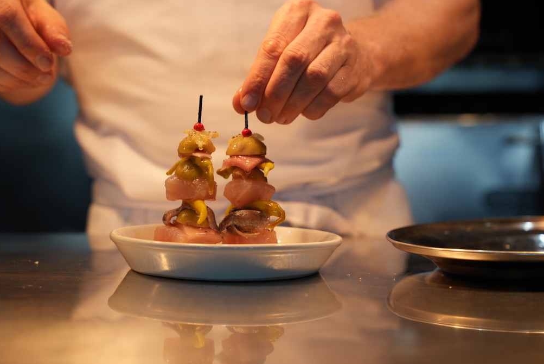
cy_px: 173
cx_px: 261
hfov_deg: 29.7
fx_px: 1026
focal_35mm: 68
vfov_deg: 20.1
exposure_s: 1/60
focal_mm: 56.7
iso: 100
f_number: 4
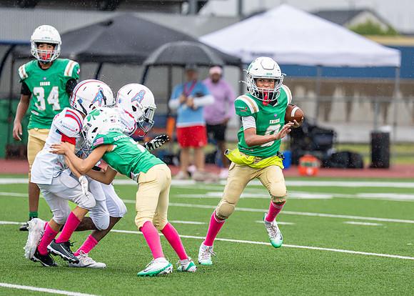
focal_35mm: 350
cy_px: 148
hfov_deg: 5.8
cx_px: 256
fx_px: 4120
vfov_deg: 4.1
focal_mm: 200
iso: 400
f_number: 2.8
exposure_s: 1/1000
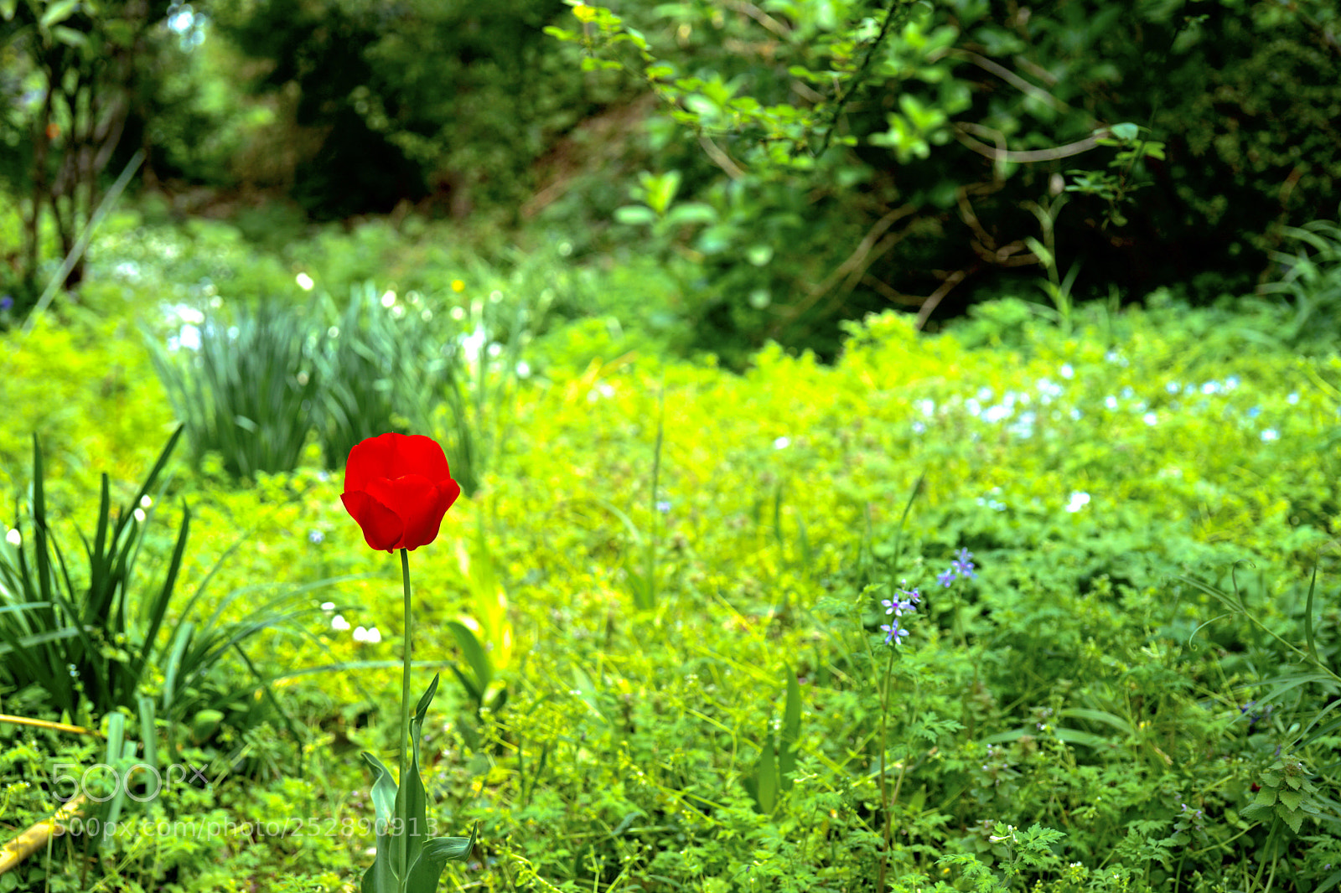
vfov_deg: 27.0
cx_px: 670
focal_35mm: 50
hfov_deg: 39.6
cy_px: 446
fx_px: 1862
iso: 100
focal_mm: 50
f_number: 4.5
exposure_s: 1/160
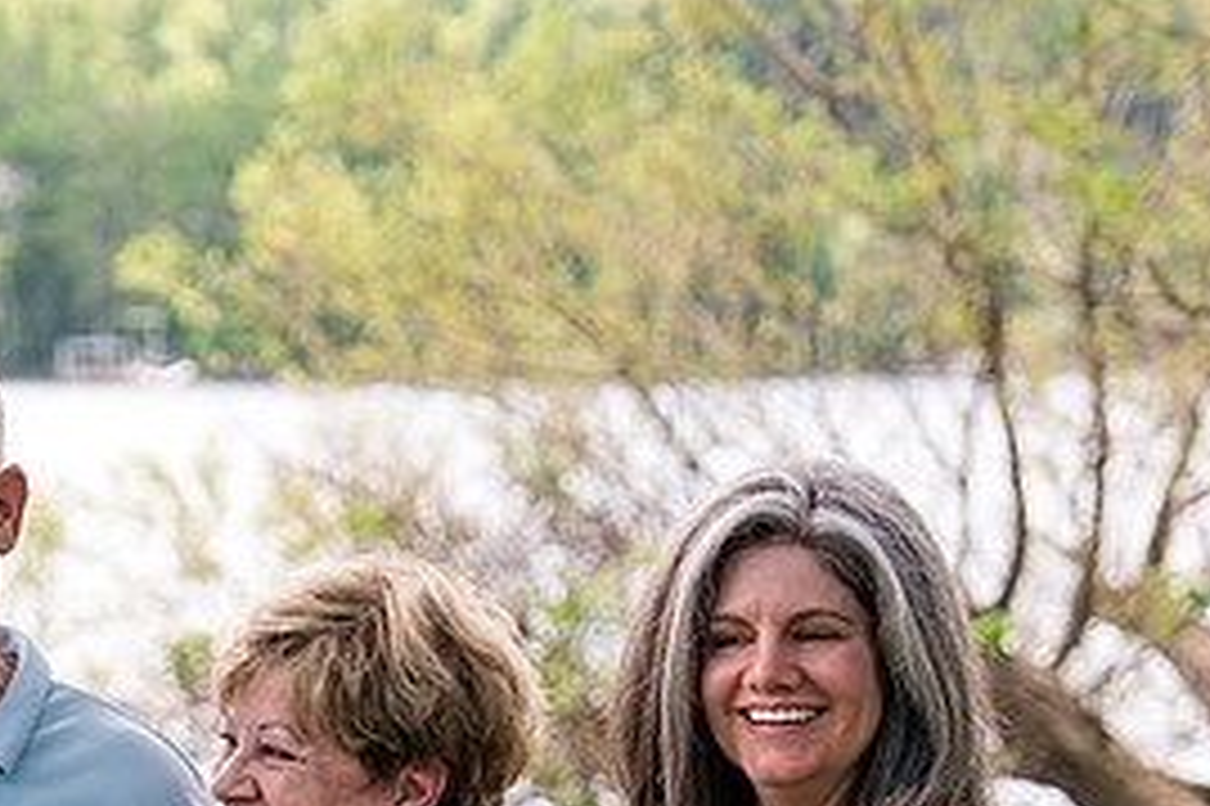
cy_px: 861
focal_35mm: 121
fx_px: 4064
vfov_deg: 11.2
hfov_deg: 16.6
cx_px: 58
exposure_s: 1/250
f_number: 2.8
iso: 100
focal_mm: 53
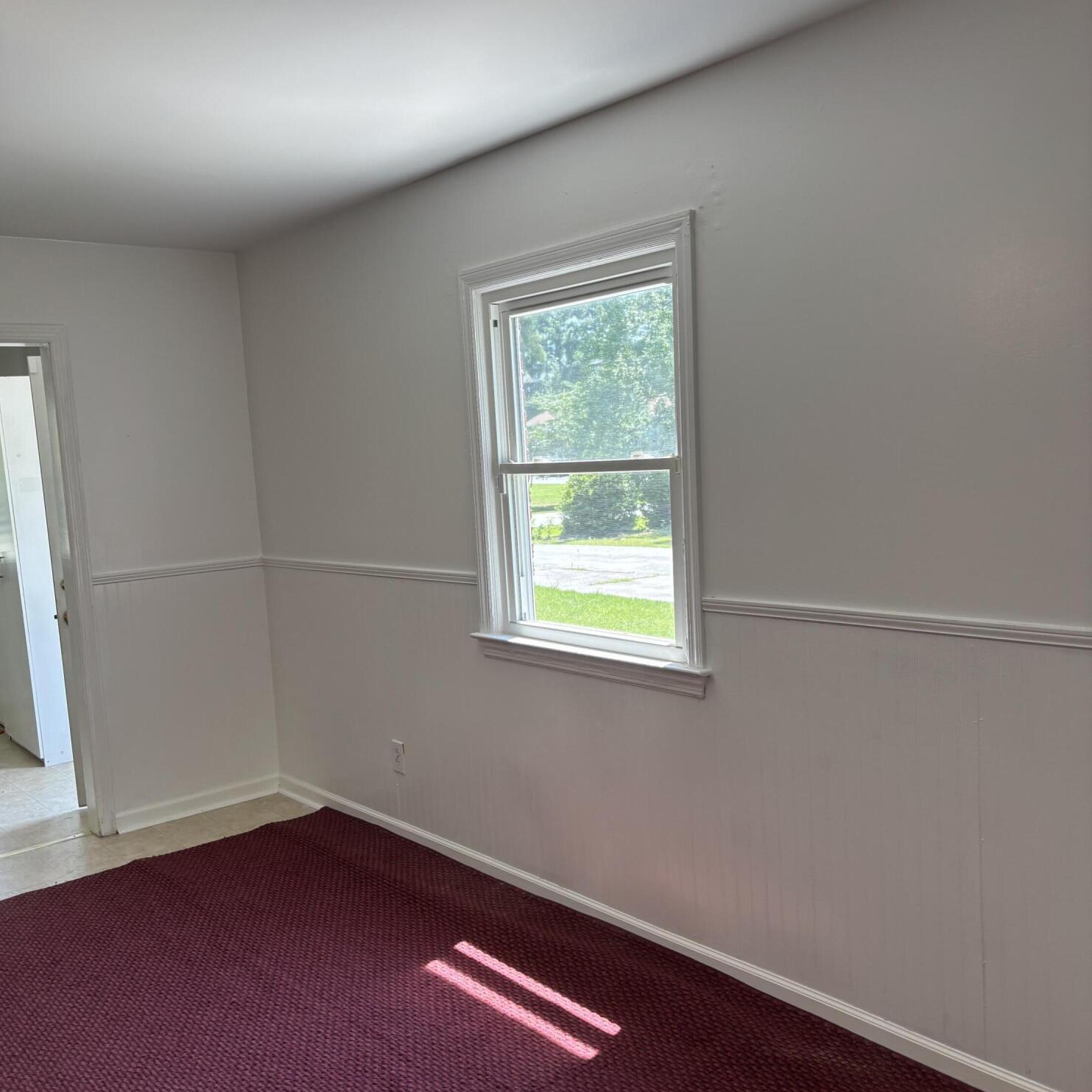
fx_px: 1106
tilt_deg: -4.9
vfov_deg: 52.5
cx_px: 541
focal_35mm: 31
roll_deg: +2.5
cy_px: 567
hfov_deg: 52.5
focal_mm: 5.96
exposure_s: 1/120
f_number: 1.6
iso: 40
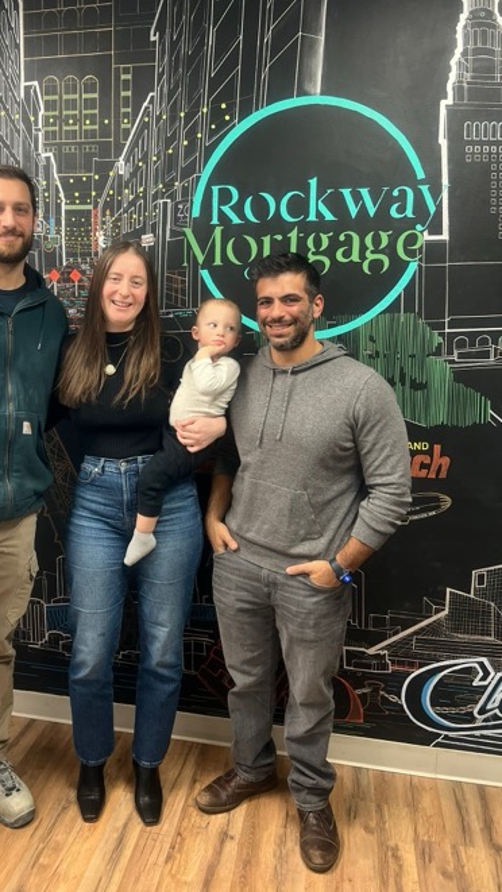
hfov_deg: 38.4
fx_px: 710
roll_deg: +0.5
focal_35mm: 30
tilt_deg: -8.6
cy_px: 421
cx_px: 153
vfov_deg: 64.3
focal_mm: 5.7
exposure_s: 1/60
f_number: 1.5
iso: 125
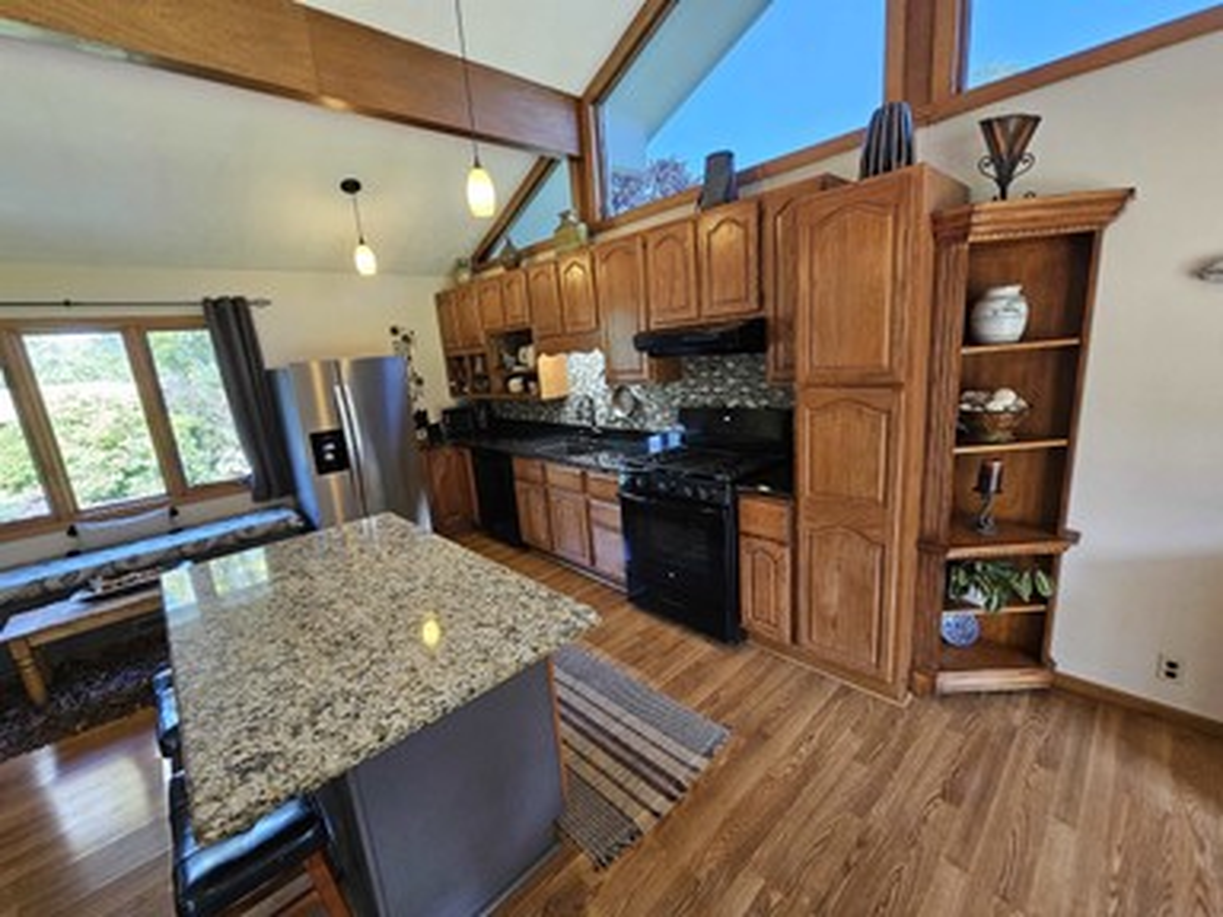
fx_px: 459
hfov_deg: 106.2
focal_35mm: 13
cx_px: 612
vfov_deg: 89.9
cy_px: 458
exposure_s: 1/60
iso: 250
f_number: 2.2
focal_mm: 2.2
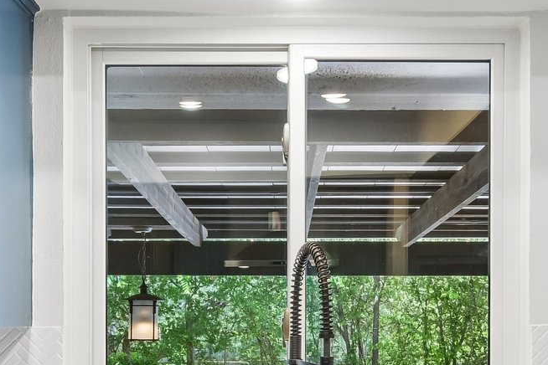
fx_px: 715
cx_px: 300
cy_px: 288
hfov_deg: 41.9
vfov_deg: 28.1
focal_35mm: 47
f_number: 8
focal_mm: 10
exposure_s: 1/8
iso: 400
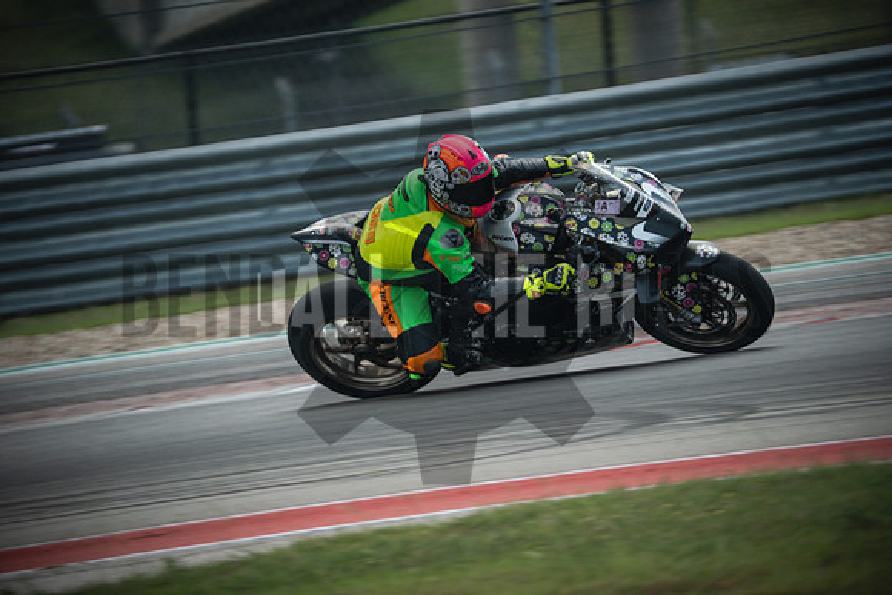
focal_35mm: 600
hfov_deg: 3.4
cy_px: 298
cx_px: 446
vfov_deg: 2.3
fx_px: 14869
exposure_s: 1/500
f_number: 5.6
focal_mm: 400
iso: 400
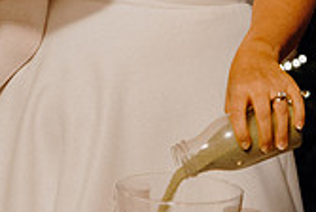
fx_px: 1891
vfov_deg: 6.4
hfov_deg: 9.6
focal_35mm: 215
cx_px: 168
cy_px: -75
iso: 4000
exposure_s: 1/160
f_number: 3.5
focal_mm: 62
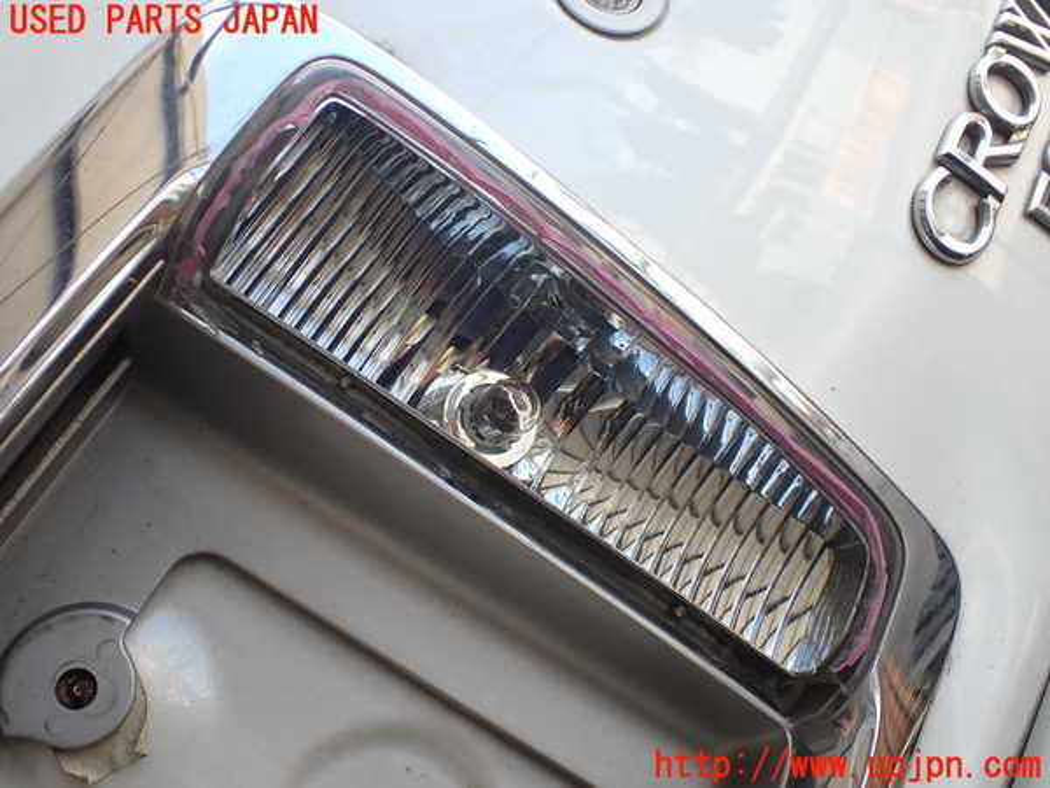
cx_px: 525
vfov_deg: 39.7
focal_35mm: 36
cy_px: 394
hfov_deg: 51.4
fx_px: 1092
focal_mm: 6.37
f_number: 2.5
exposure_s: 1/160
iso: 100
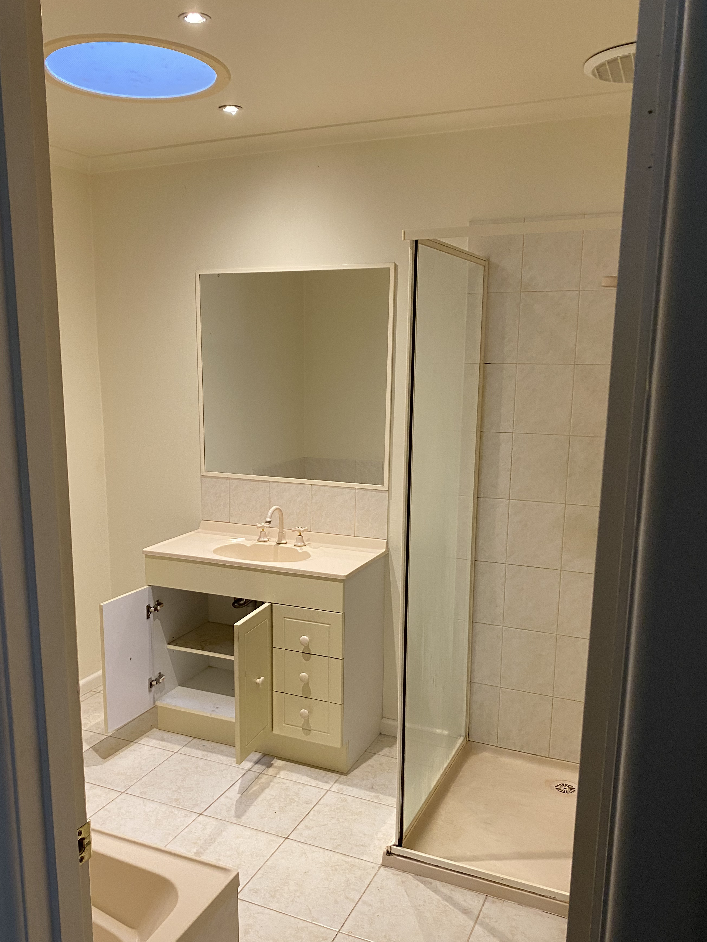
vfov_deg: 59.8
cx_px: 310
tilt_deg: -12.1
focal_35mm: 30
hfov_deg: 46.7
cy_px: 529
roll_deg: +0.7
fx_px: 817
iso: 125
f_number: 1.8
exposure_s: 1/50
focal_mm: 4.25
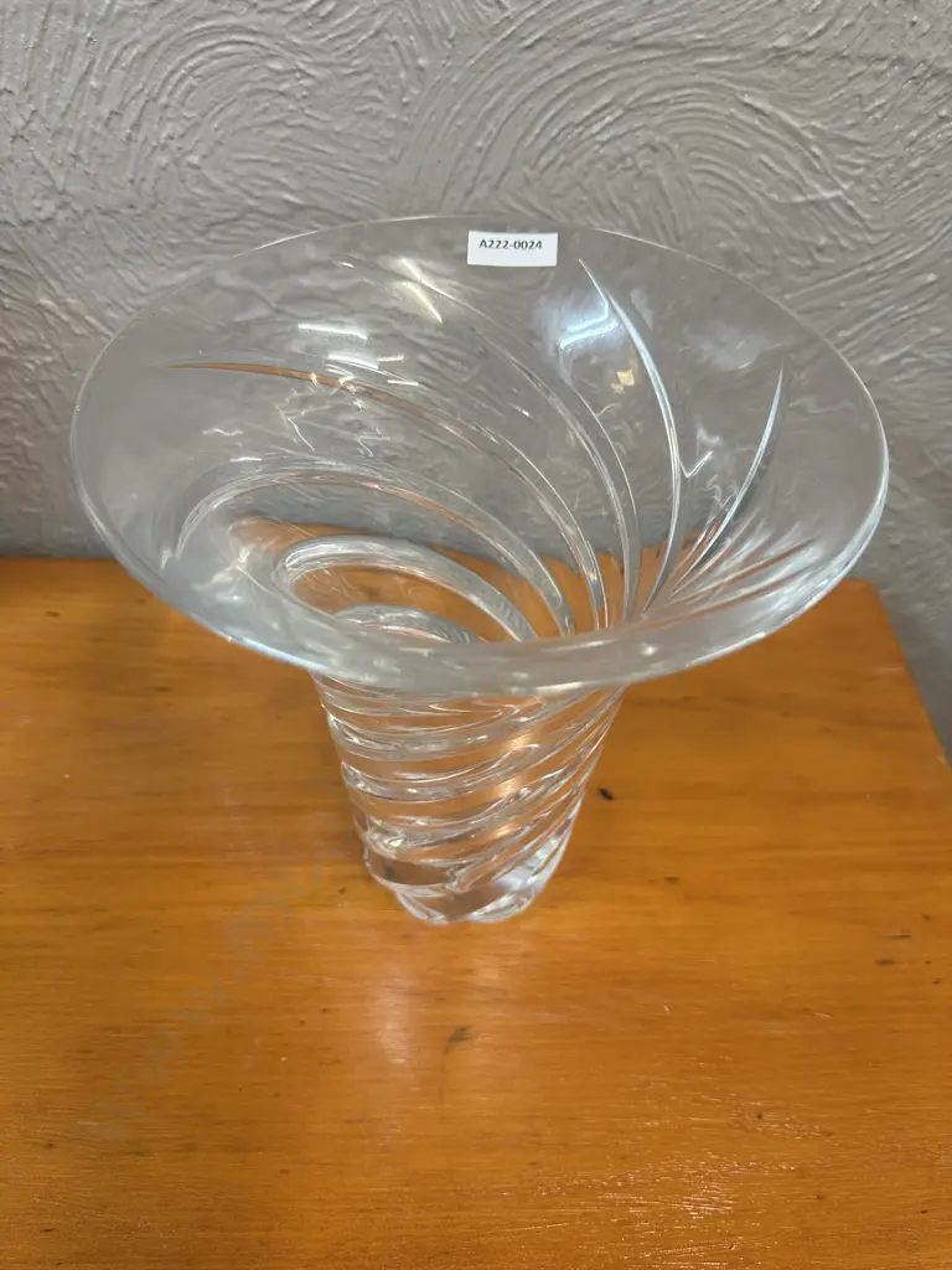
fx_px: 880
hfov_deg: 56.8
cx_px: 476
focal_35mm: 24
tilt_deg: -47.1
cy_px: 635
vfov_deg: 71.6
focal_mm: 6.86
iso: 160
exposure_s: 1/50
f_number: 1.78
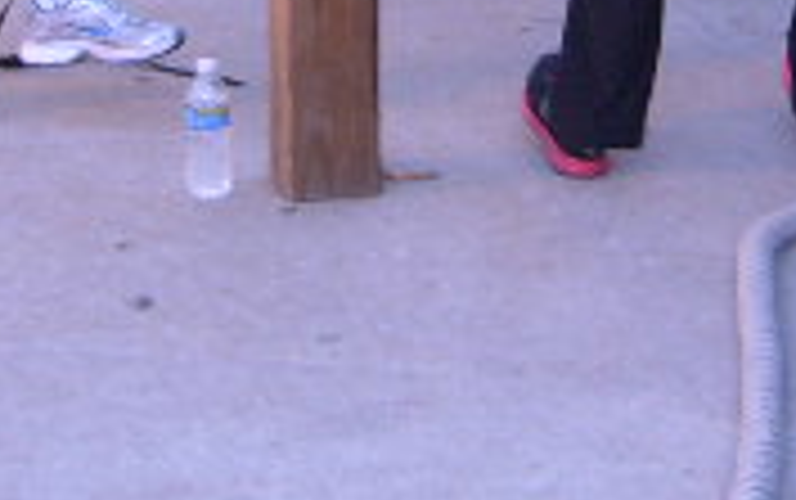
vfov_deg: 9.5
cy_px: -252
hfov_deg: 15.6
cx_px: 522
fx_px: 2910
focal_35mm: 134
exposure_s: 1/6
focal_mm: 5.8
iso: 100
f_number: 2.8
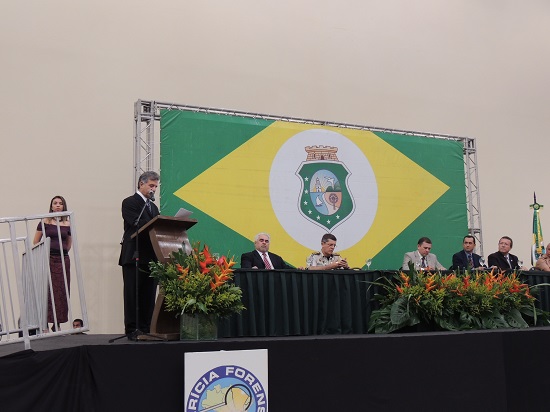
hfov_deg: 40.4
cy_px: 206
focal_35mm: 47
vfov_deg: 30.9
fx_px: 746
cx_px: 275
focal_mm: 8.3
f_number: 3.5
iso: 360
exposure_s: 1/50
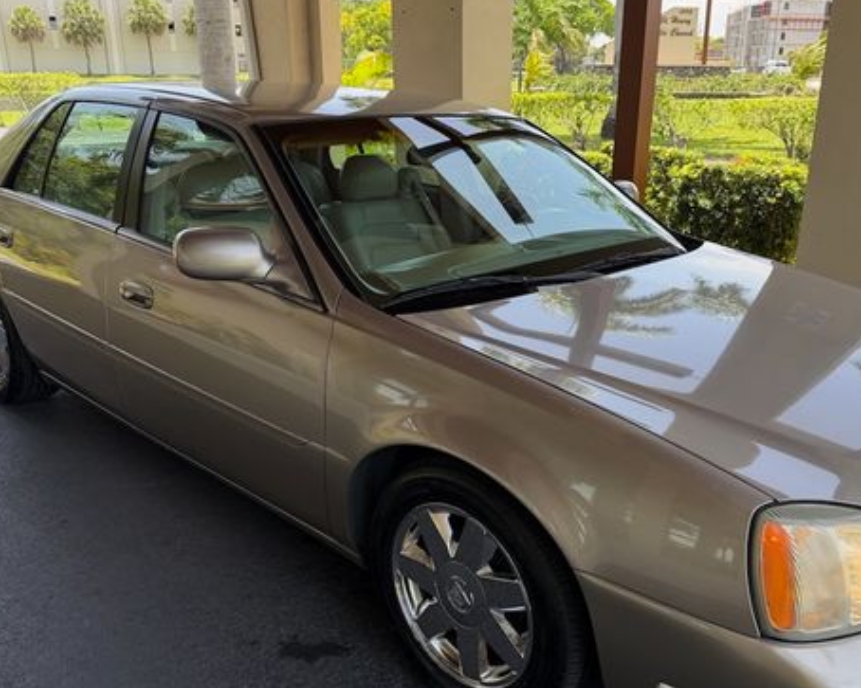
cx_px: 493
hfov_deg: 54.0
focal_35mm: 33
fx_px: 841
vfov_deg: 44.4
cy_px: 385
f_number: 1.78
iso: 80
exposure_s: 1/612
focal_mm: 6.76
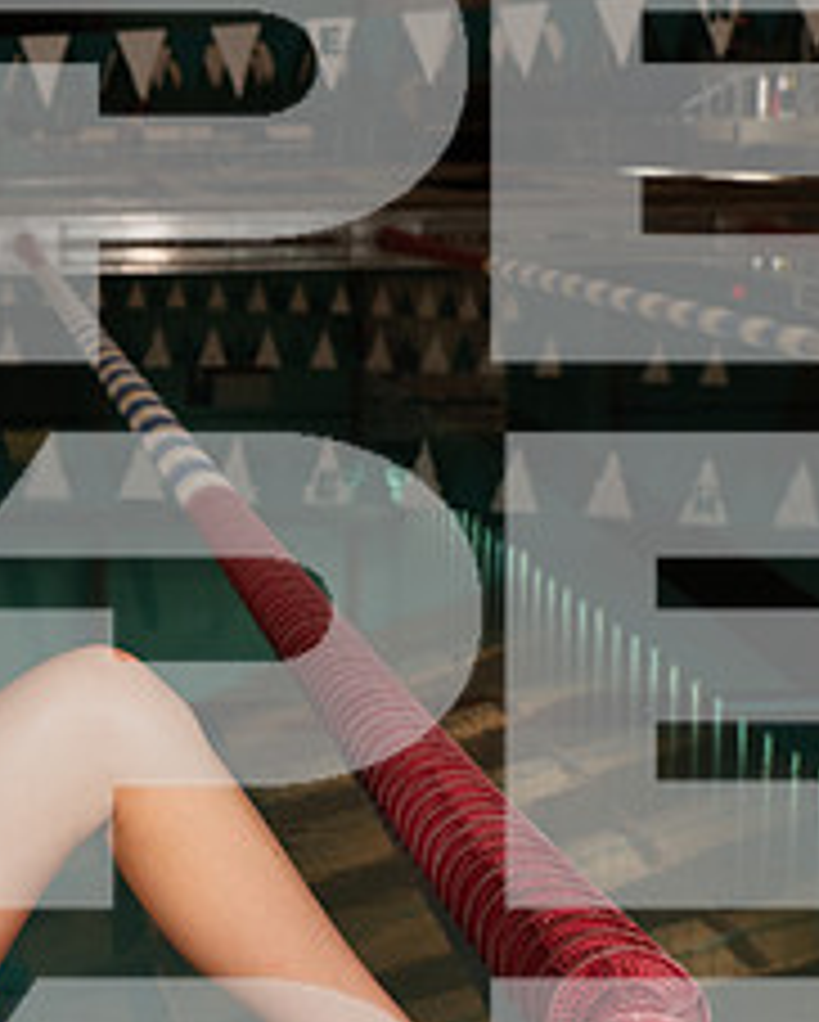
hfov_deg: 13.1
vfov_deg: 16.7
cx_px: -122
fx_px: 3480
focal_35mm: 115
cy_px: 673
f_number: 7.1
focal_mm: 48
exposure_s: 1/250
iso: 800
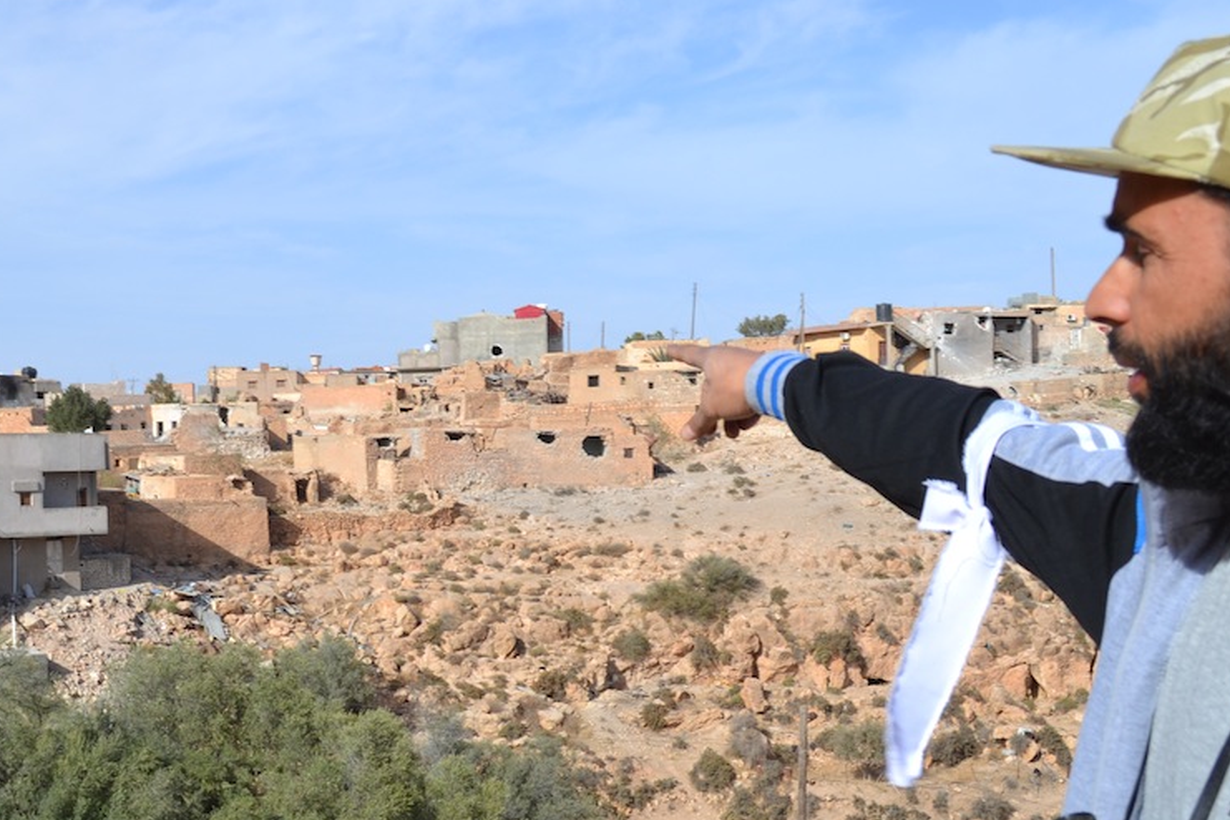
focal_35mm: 57
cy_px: 560
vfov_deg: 23.6
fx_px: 1947
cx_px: 349
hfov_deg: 34.5
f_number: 8
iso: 100
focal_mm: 22
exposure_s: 1/250
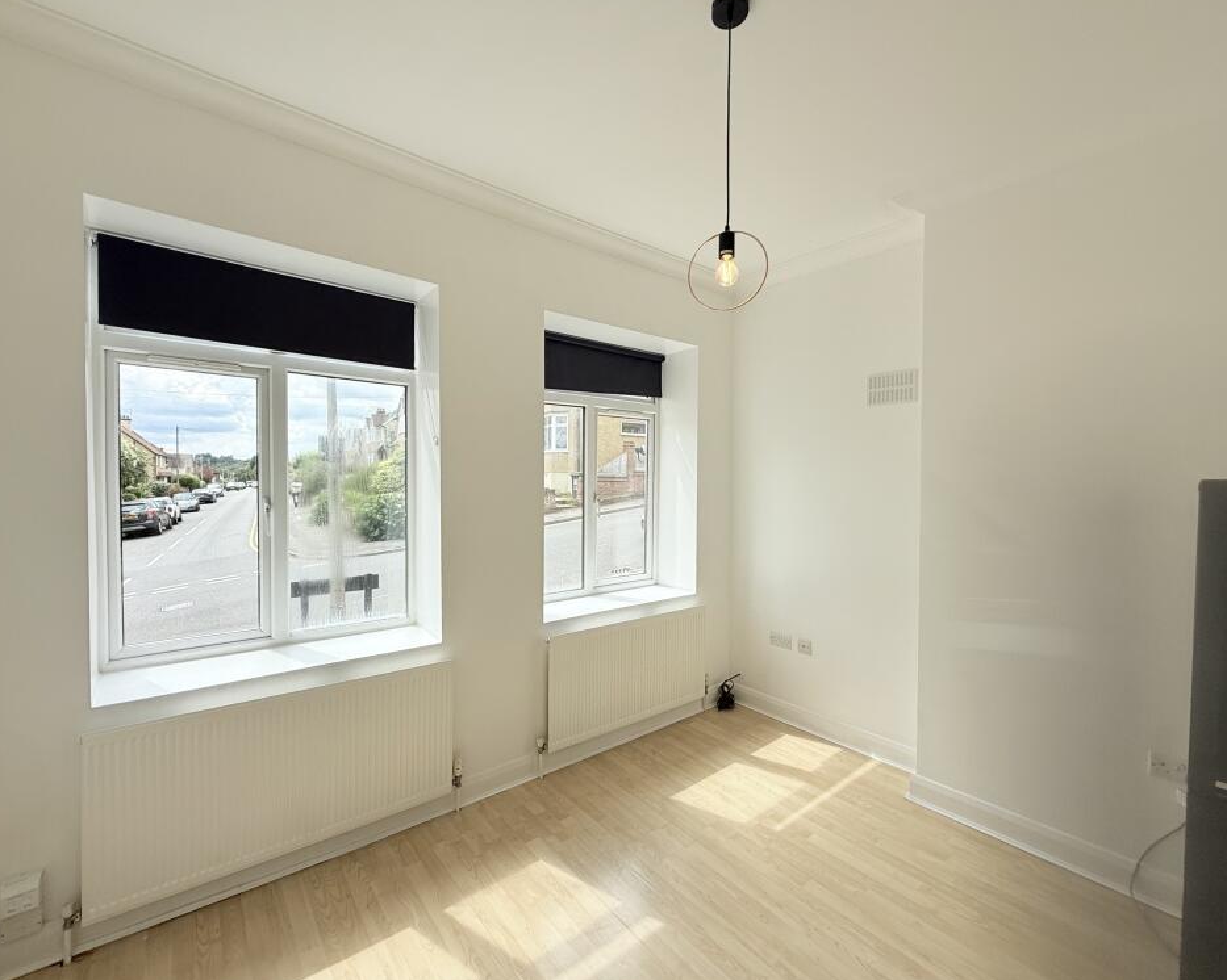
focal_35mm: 15
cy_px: 493
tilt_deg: -0.8
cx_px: 598
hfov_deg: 96.8
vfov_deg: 84.0
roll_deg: -0.6
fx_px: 545
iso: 64
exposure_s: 1/820
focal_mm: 2.22
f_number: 2.2
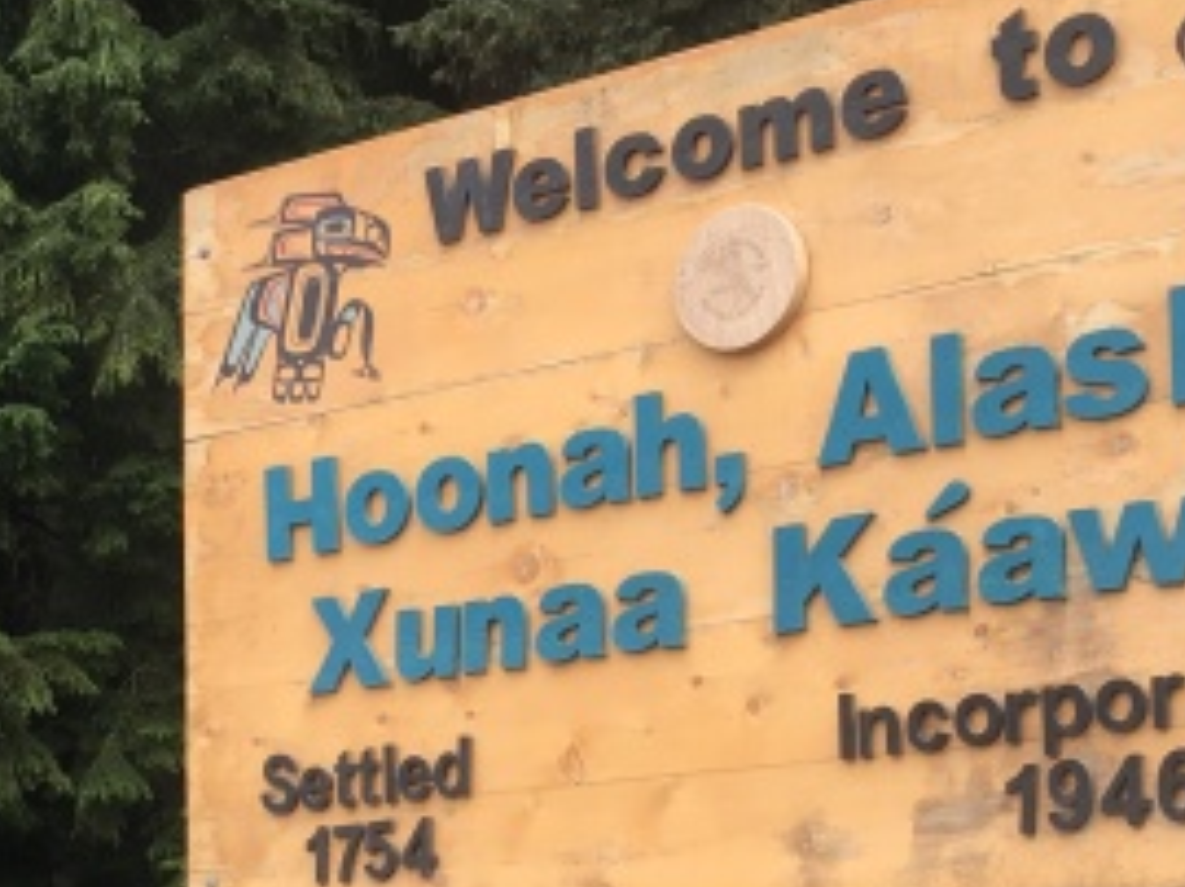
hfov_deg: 22.6
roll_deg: +0.4
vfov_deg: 16.8
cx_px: 312
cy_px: 843
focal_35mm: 86
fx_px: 2941
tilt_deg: +6.1
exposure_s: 1/574
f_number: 2.2
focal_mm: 4.15
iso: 25
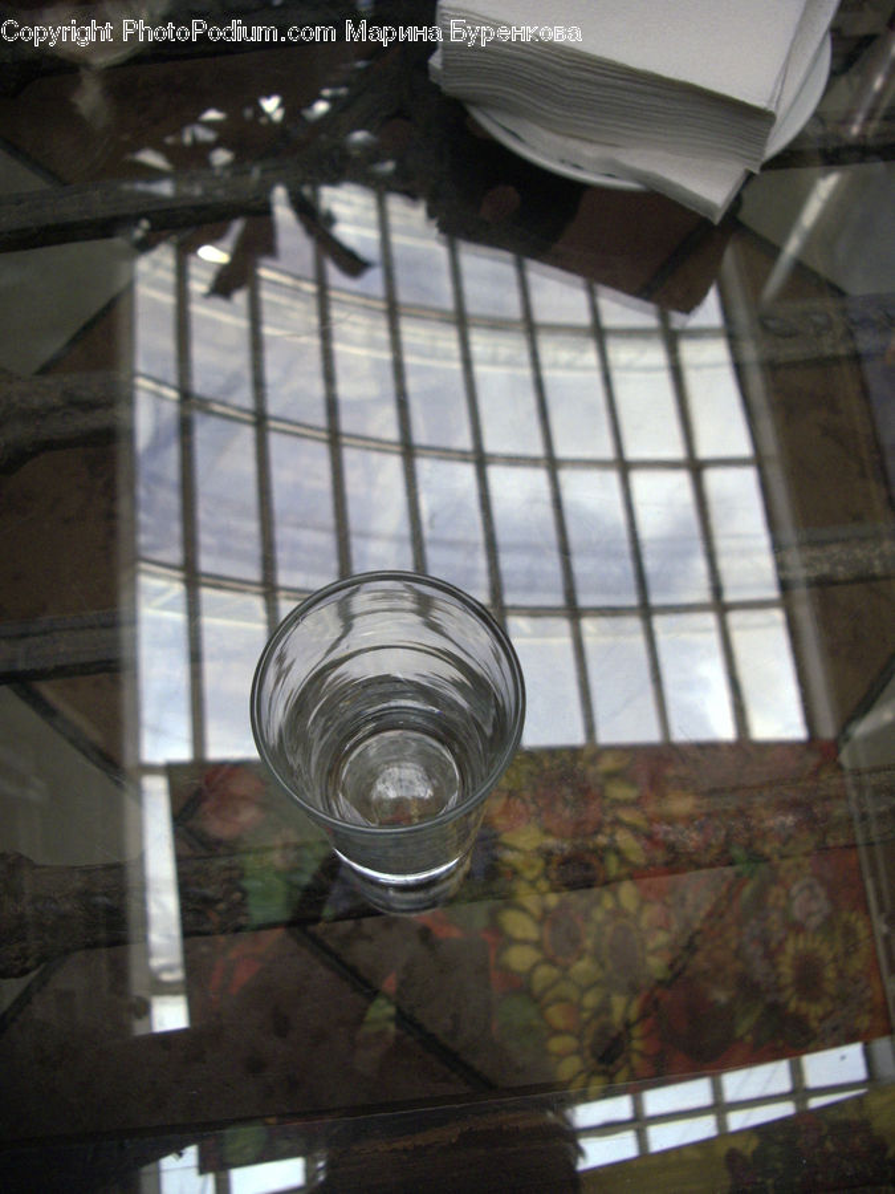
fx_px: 1207
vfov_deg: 52.6
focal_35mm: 35
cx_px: 448
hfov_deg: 40.7
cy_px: 597
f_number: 2.6
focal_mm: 5.8
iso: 160
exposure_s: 1/60
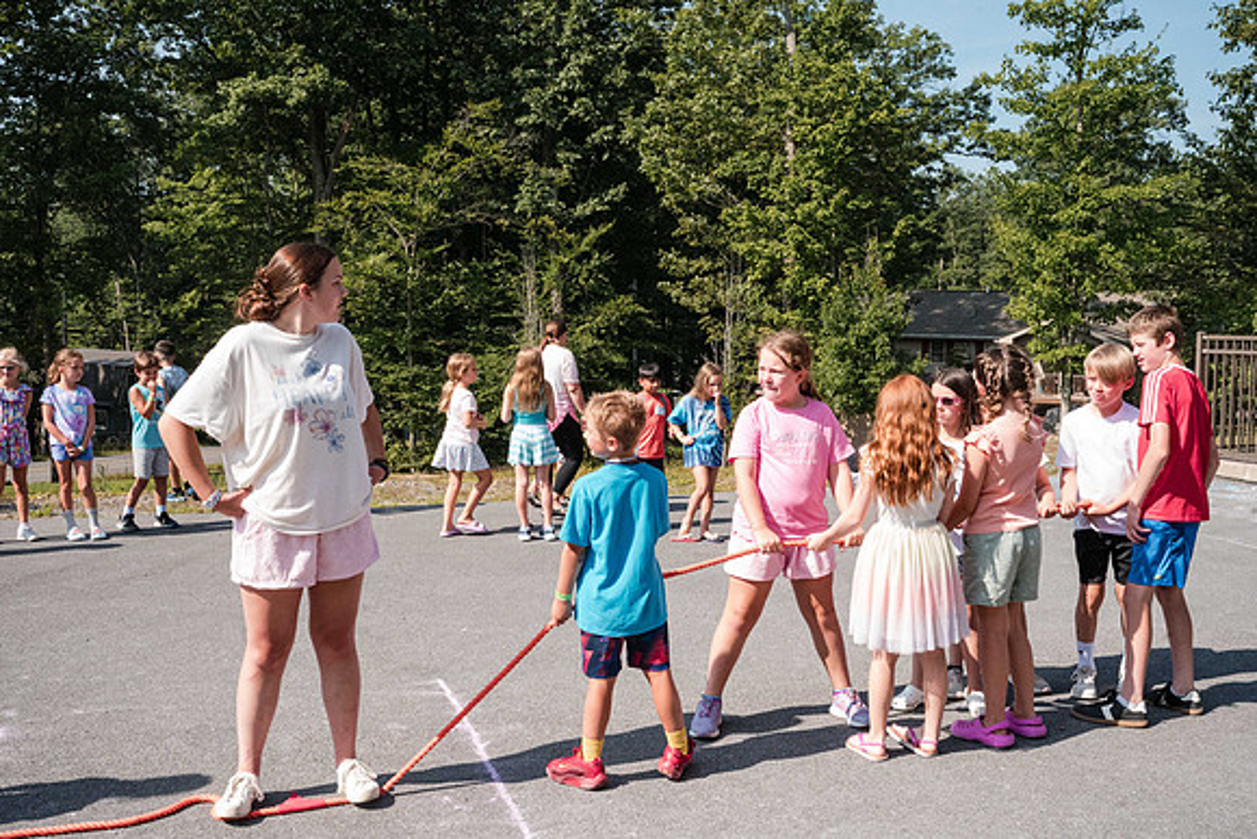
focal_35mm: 37
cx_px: 627
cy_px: 406
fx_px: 1283
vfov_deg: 36.2
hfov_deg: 52.2
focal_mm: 35
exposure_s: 1/2500
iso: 6400
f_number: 16
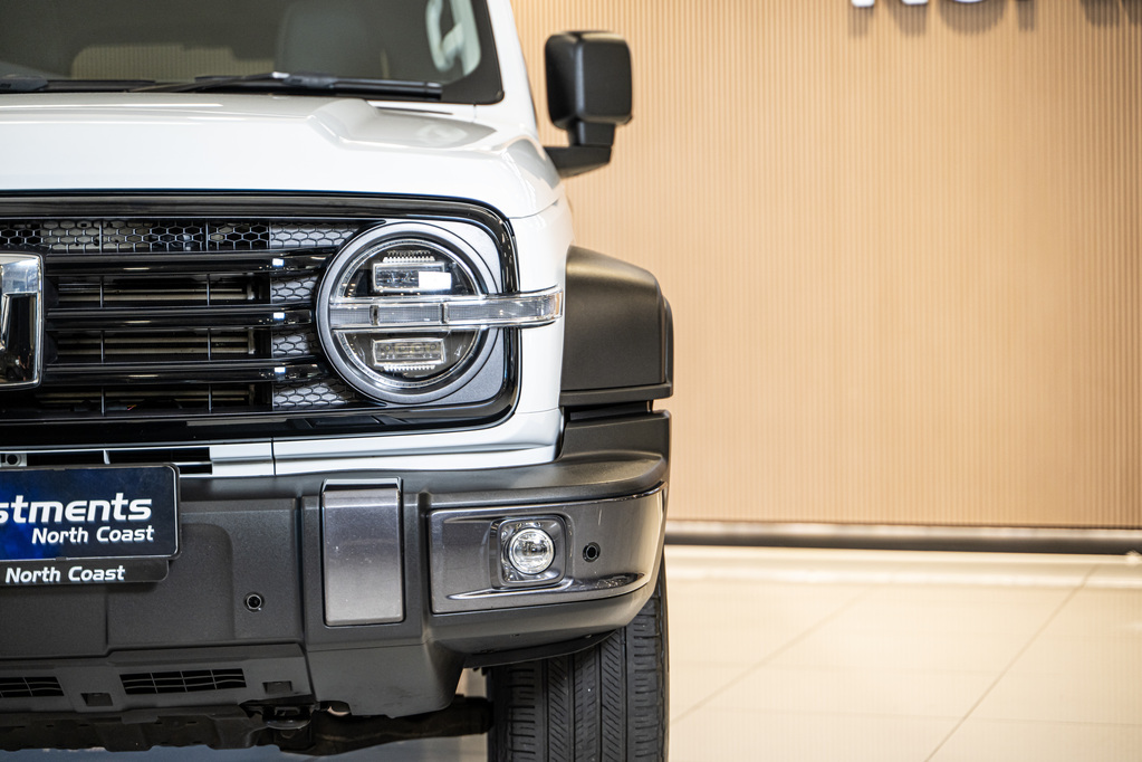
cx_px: 571
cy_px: 381
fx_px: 2379
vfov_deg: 18.2
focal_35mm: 75
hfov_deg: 27.0
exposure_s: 1/160
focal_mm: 75
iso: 500
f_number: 2.8
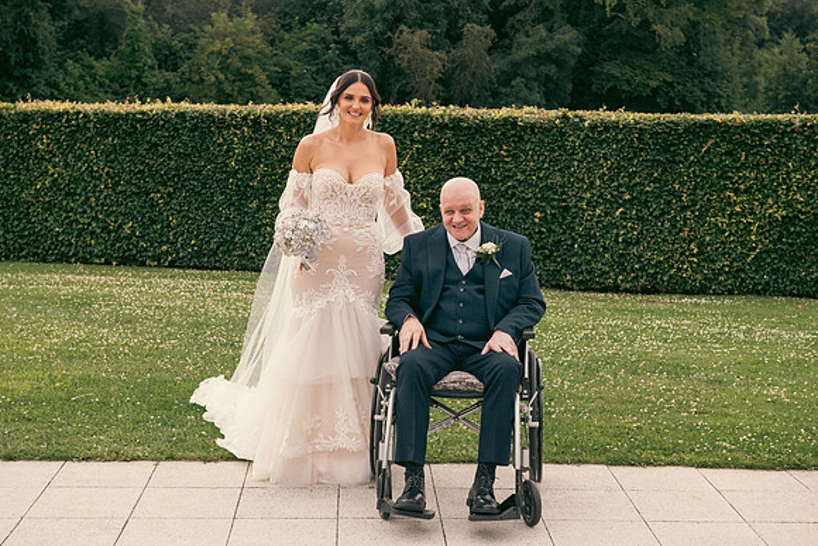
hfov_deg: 34.5
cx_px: 409
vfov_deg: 23.4
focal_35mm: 58
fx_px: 1318
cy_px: 273
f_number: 6.3
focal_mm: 58
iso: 320
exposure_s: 1/200
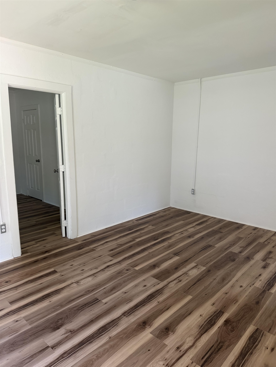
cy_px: 184
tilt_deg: -9.8
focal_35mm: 24
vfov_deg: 71.6
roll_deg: -0.3
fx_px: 255
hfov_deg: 56.8
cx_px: 138
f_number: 1.78
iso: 160
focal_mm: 6.76
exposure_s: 1/121
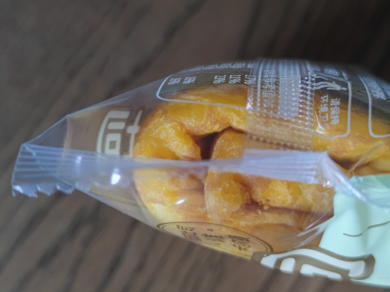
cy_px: 146
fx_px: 541
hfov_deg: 39.7
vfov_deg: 30.3
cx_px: 195
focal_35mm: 48
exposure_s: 1/50
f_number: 1.69
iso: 550
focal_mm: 6.72
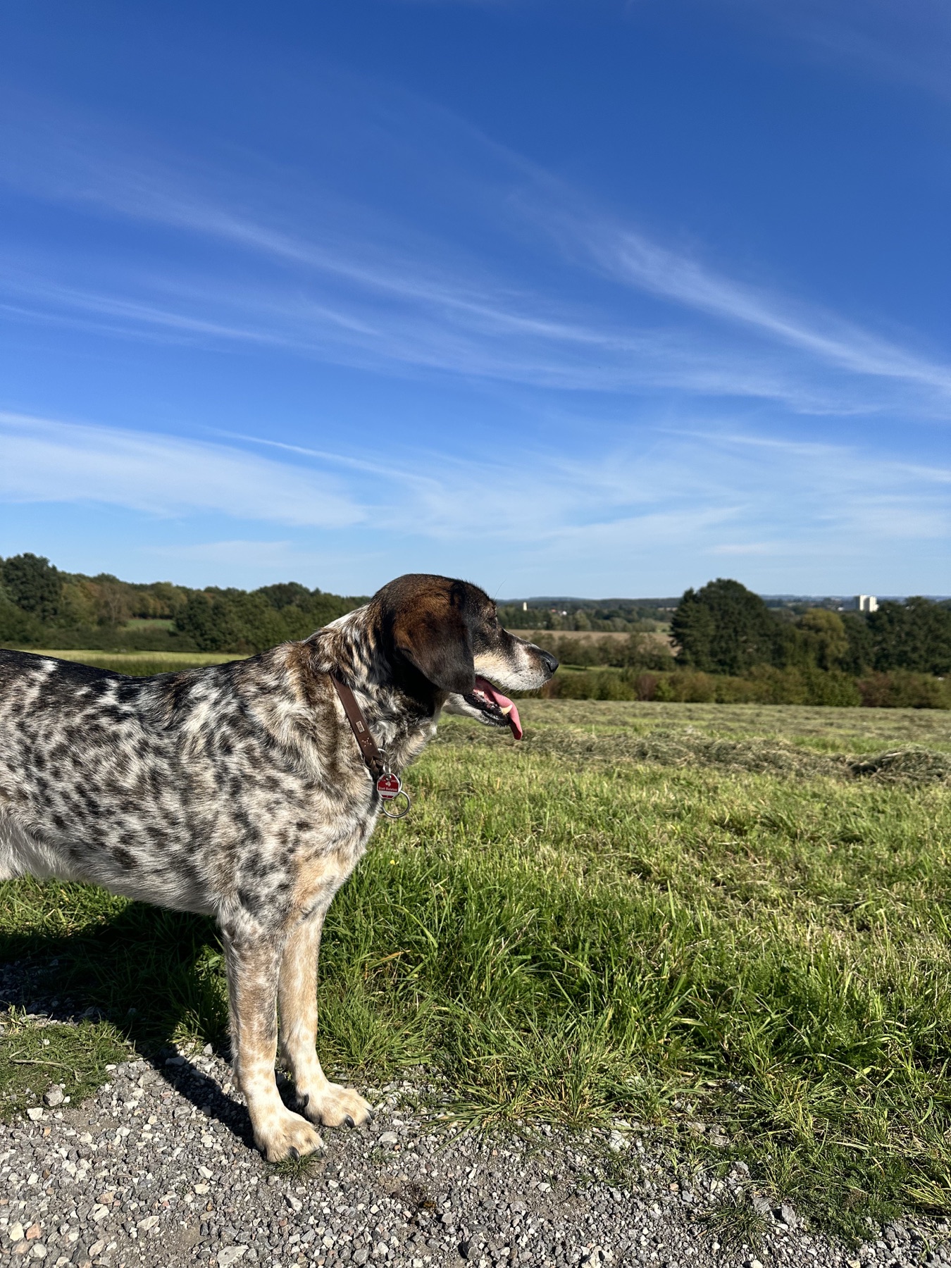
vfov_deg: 71.6
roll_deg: +1.1
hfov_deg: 56.8
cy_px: 634
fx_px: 879
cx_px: 476
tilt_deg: +0.2
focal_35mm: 24
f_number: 1.78
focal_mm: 6.86
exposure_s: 1/5848
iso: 80
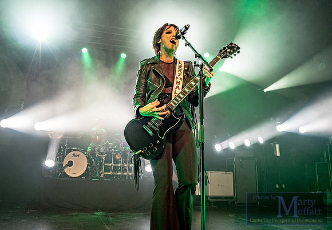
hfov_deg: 61.5
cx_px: 151
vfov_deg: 44.7
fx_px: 278
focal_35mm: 30
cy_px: 101
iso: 500
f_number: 4
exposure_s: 1/160
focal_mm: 12
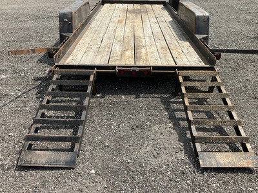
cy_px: 96
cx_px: 129
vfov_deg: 48.2
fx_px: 216
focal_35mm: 29
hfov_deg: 61.7
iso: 25
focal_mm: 3
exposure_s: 1/1626
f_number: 1.8
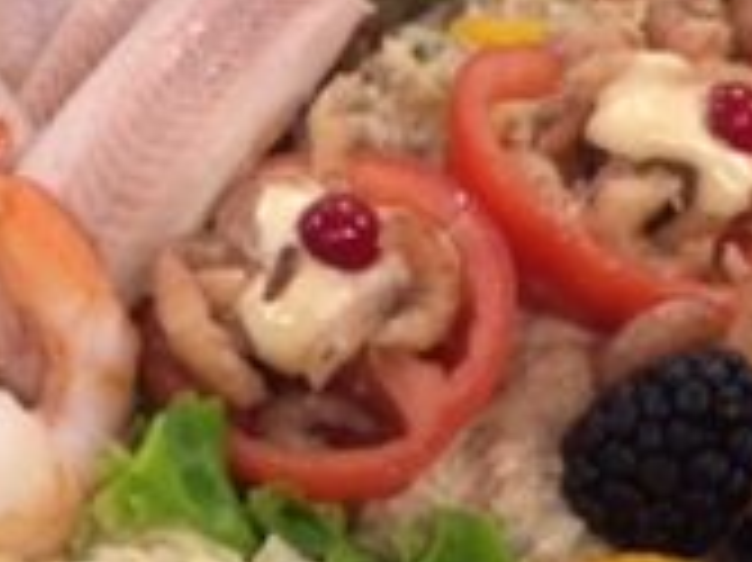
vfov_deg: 14.1
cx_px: 185
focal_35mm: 104
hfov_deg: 18.8
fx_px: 2258
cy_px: 432
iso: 64
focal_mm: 4.15
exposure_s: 1/33
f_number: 2.2
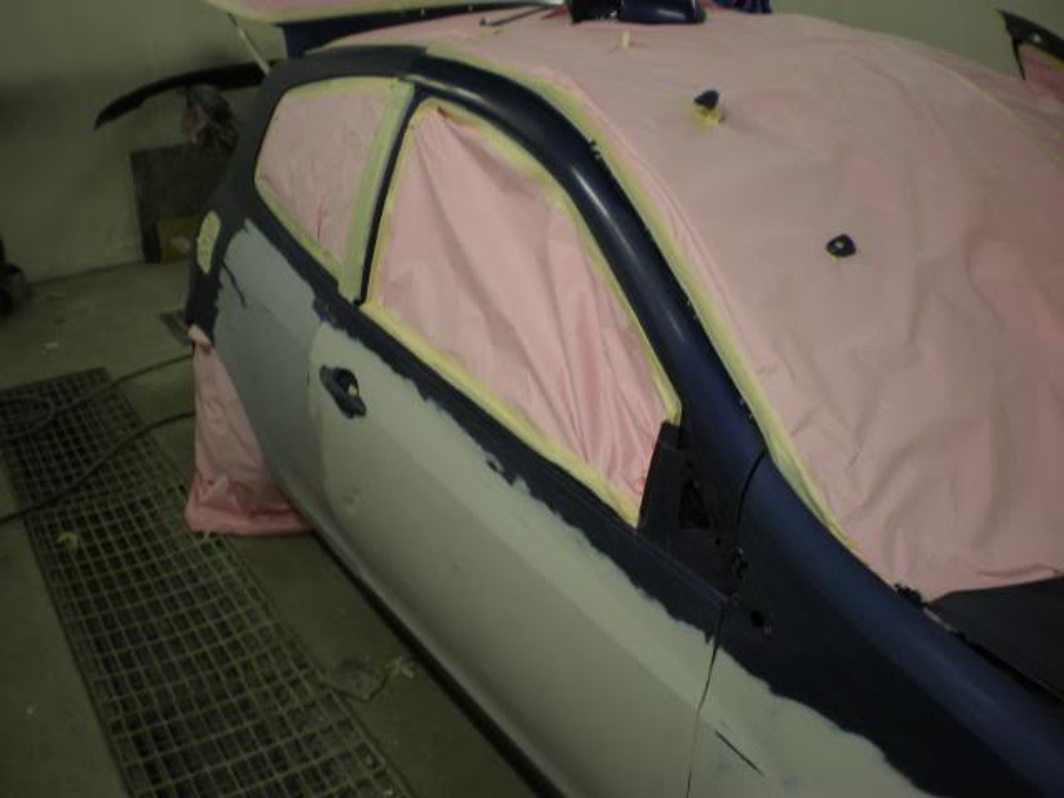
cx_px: 532
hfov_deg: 51.4
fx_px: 1107
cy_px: 399
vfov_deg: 39.7
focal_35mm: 36
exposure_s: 1/50
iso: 100
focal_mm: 6.3
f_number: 3.1
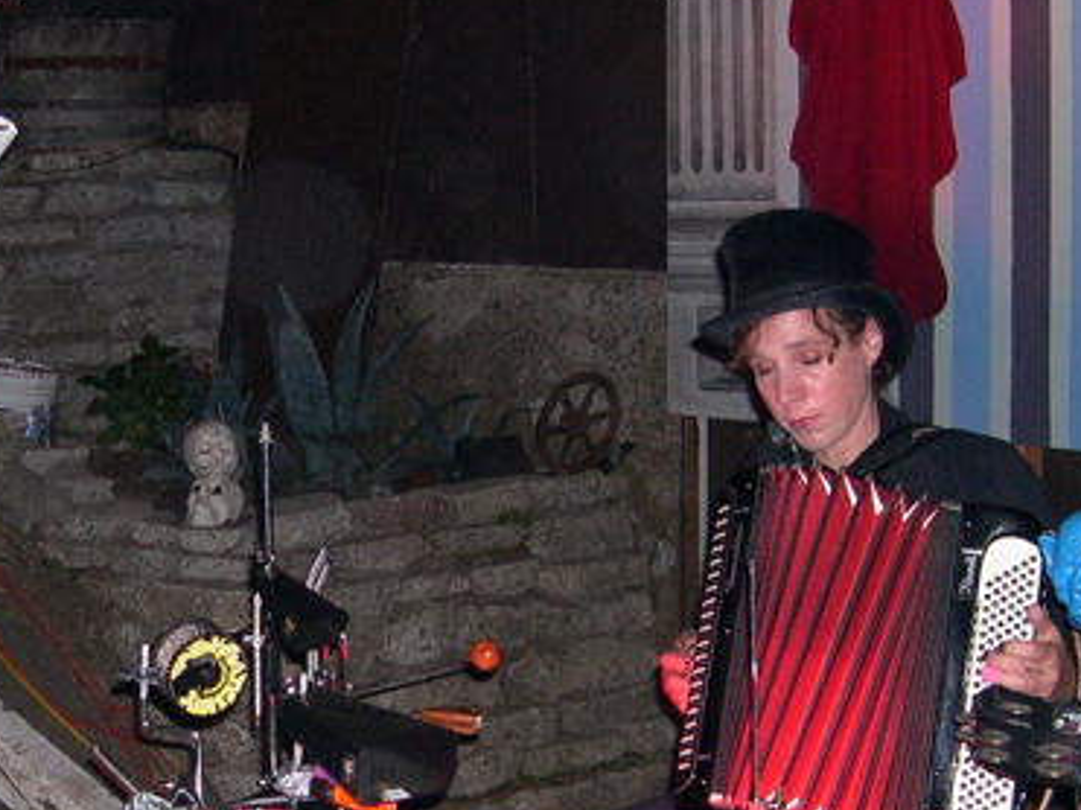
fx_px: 2560
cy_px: 484
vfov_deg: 18.0
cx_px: 306
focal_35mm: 82
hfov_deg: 23.7
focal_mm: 8
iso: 348
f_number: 2.8
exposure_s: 1/60
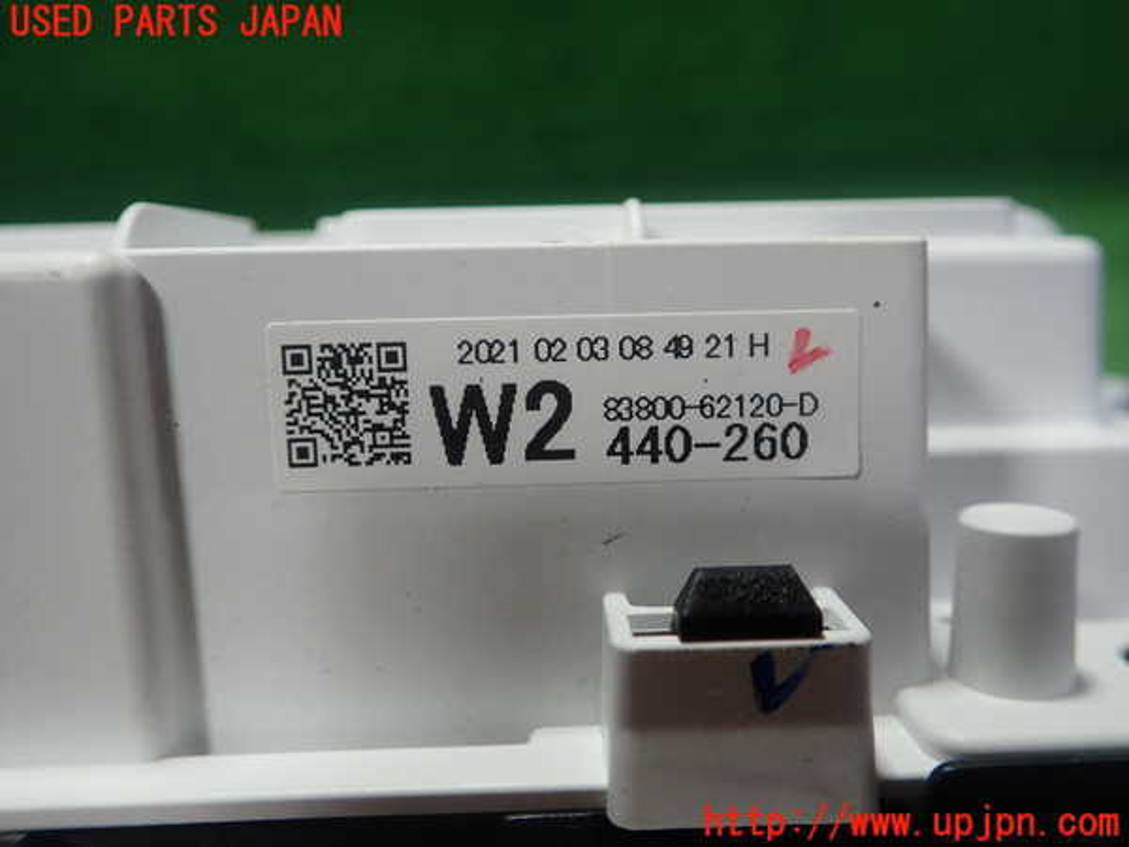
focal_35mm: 30
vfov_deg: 46.8
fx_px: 978
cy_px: 424
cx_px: 564
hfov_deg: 60.0
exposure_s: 1/125
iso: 200
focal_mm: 5.5
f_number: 2.3
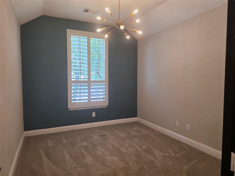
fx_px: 156
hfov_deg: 73.9
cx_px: 118
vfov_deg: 58.9
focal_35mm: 23
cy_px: 88
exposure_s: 1/120
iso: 200
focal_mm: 6.3
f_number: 1.7
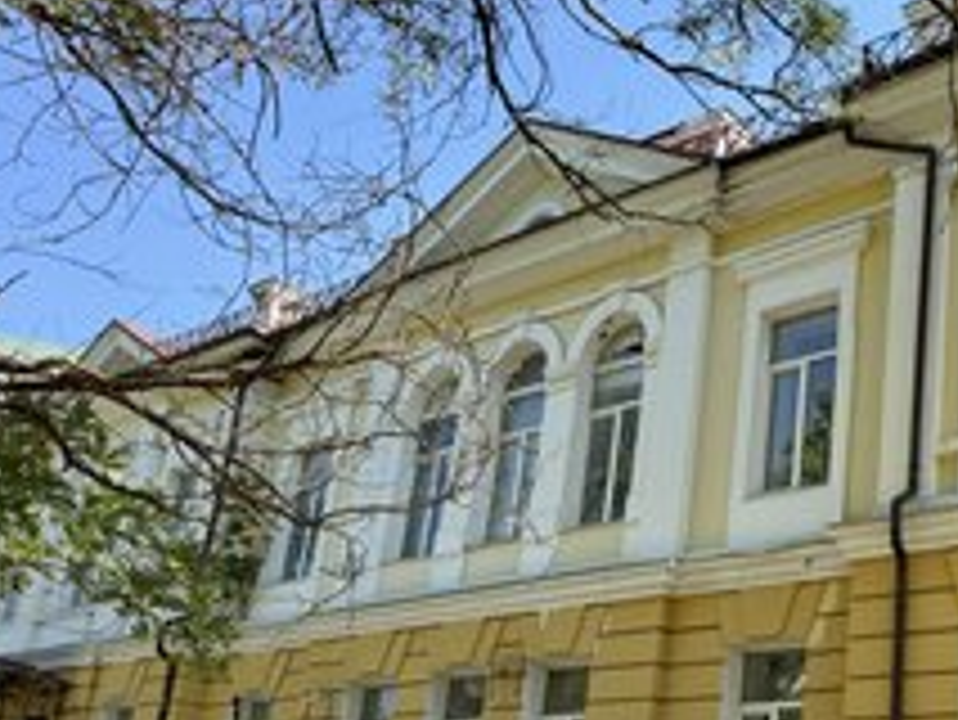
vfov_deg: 31.6
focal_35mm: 45
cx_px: 765
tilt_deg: +16.5
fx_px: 1246
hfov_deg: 40.4
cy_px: 549
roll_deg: -4.4
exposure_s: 1/1193
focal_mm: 6.76
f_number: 1.78
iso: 80
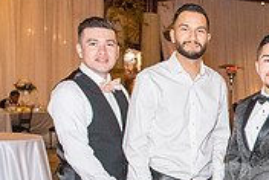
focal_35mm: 88
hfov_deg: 20.7
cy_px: 199
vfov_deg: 15.2
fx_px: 659
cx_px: 363
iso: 1600
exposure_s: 1/160
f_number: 4
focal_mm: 26
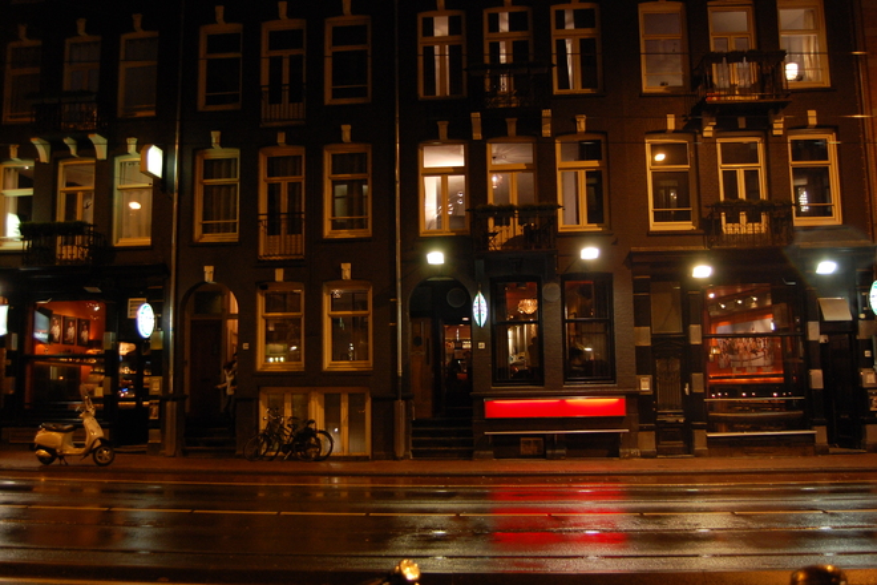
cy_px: 292
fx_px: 804
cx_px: 438
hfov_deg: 57.2
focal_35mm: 33
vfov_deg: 40.0
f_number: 3.8
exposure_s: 1/10
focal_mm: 22
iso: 800
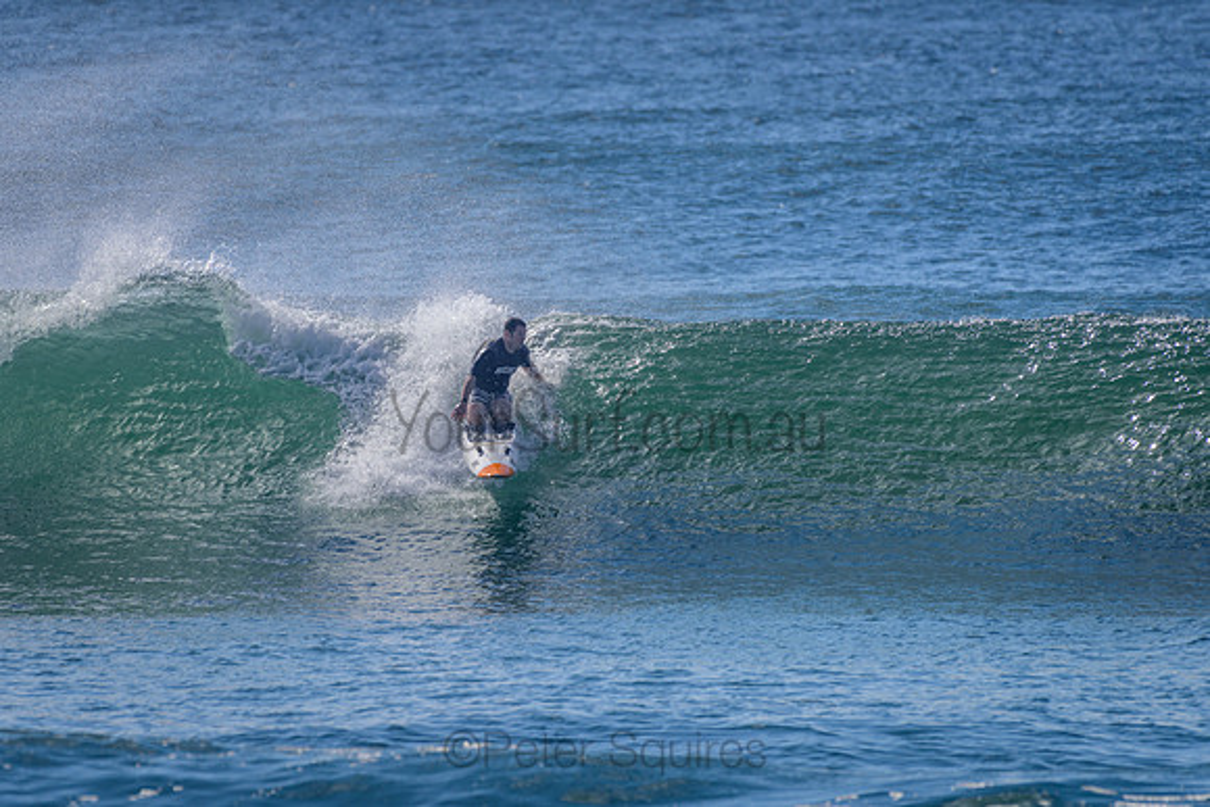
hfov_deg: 3.4
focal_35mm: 612
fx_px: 20588
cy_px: 420
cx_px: 537
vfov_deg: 2.2
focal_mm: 500
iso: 180
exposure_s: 1/2000
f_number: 5.6
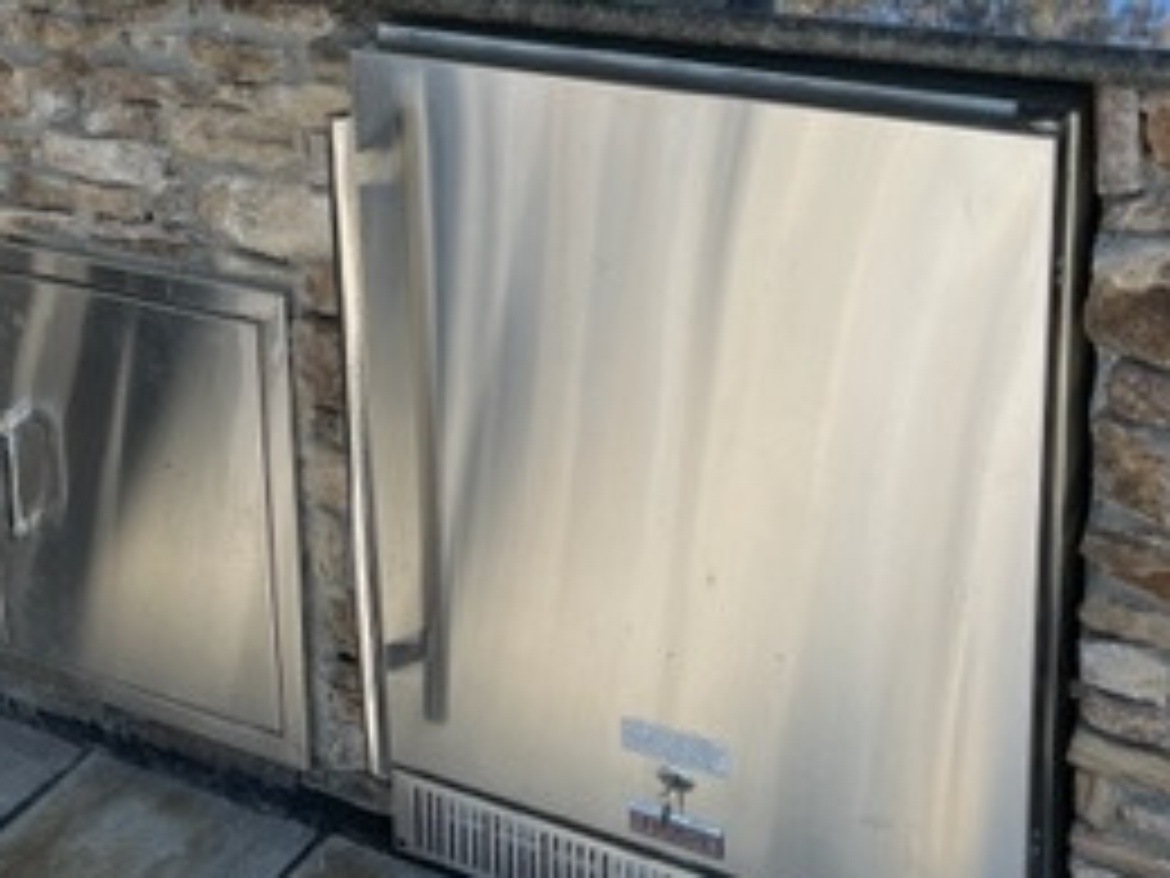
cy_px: 72
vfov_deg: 22.3
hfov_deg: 29.4
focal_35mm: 64
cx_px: 189
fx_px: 2163
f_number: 1.6
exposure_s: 1/782
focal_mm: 5.1
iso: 50
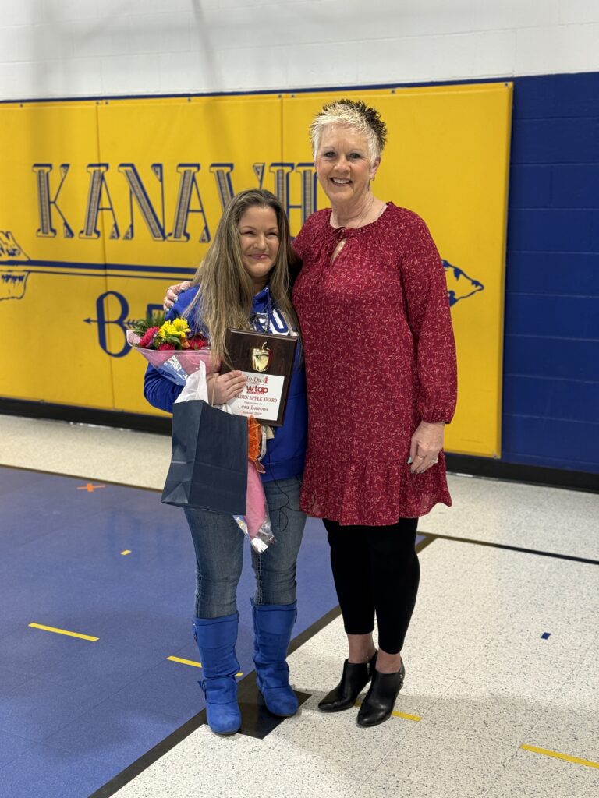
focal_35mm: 48
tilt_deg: -12.2
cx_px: 300
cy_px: 399
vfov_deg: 39.7
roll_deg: +0.1
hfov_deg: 30.3
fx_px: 1107
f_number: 1.78
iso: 125
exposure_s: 1/120
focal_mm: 6.76
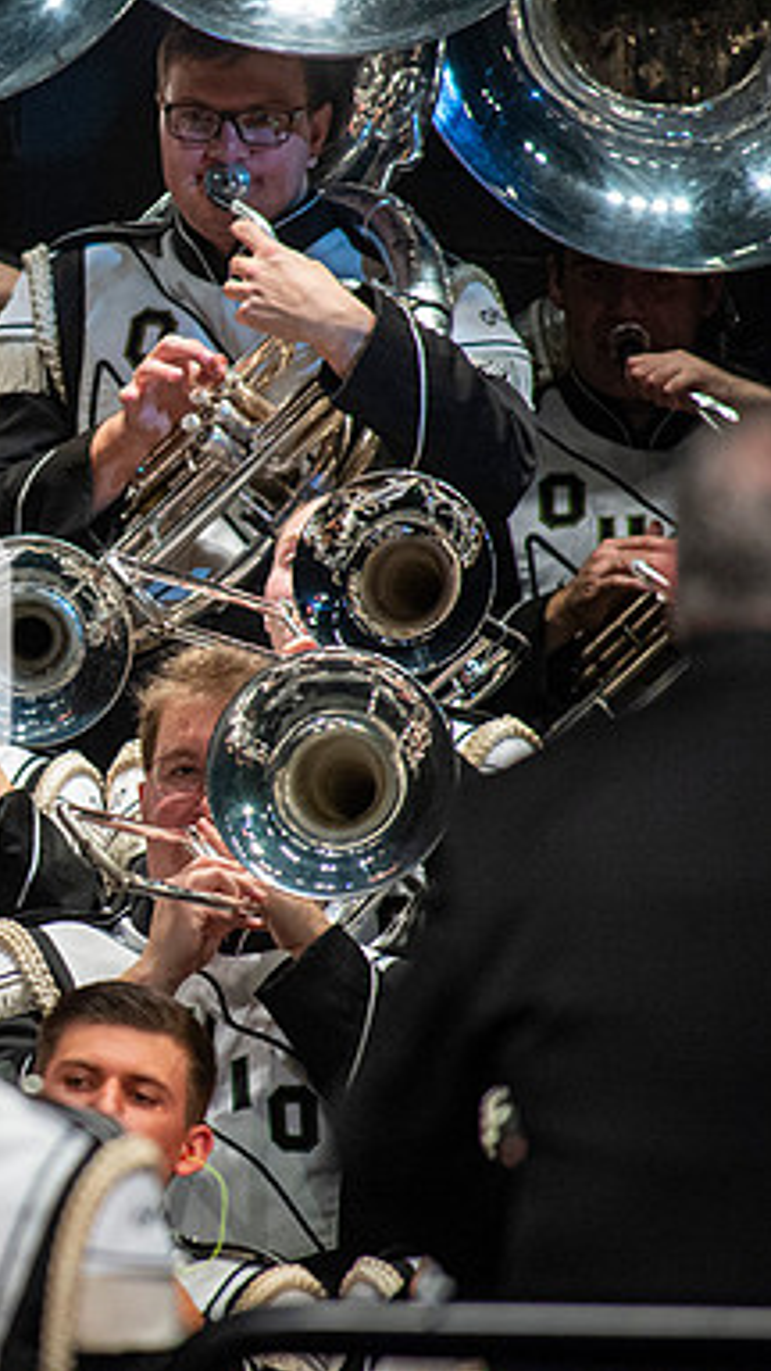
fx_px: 34491
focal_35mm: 949
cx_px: -257
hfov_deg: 1.3
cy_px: 686
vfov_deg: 2.3
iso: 5000
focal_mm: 600
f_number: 5.6
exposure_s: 1/400
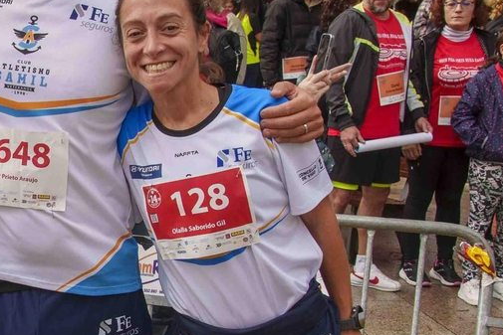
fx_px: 1062
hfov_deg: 25.1
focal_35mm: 76
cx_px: -24
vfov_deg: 17.8
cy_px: 265
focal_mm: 16
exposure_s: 1/400
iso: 125
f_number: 4
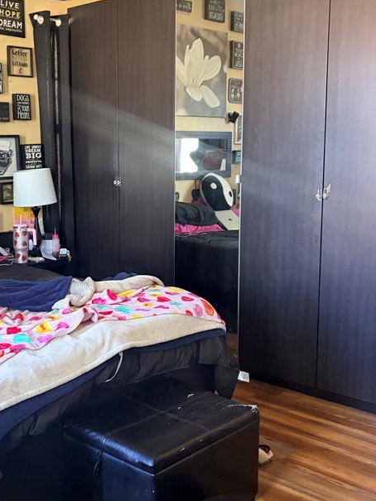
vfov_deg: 42.9
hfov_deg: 32.5
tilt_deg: -7.9
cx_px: 112
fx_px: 637
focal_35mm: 44
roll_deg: +0.5
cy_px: 237
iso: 500
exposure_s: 1/40
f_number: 1.6
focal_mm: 5.96
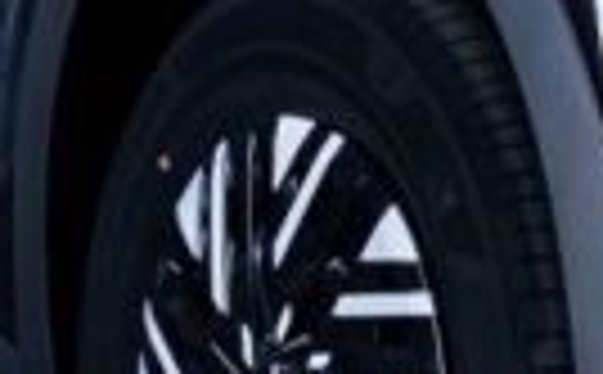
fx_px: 5508
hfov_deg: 6.3
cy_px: -338
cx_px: 518
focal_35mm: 336
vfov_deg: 3.8
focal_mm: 28.9
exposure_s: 1/640
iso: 1000
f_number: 2.8
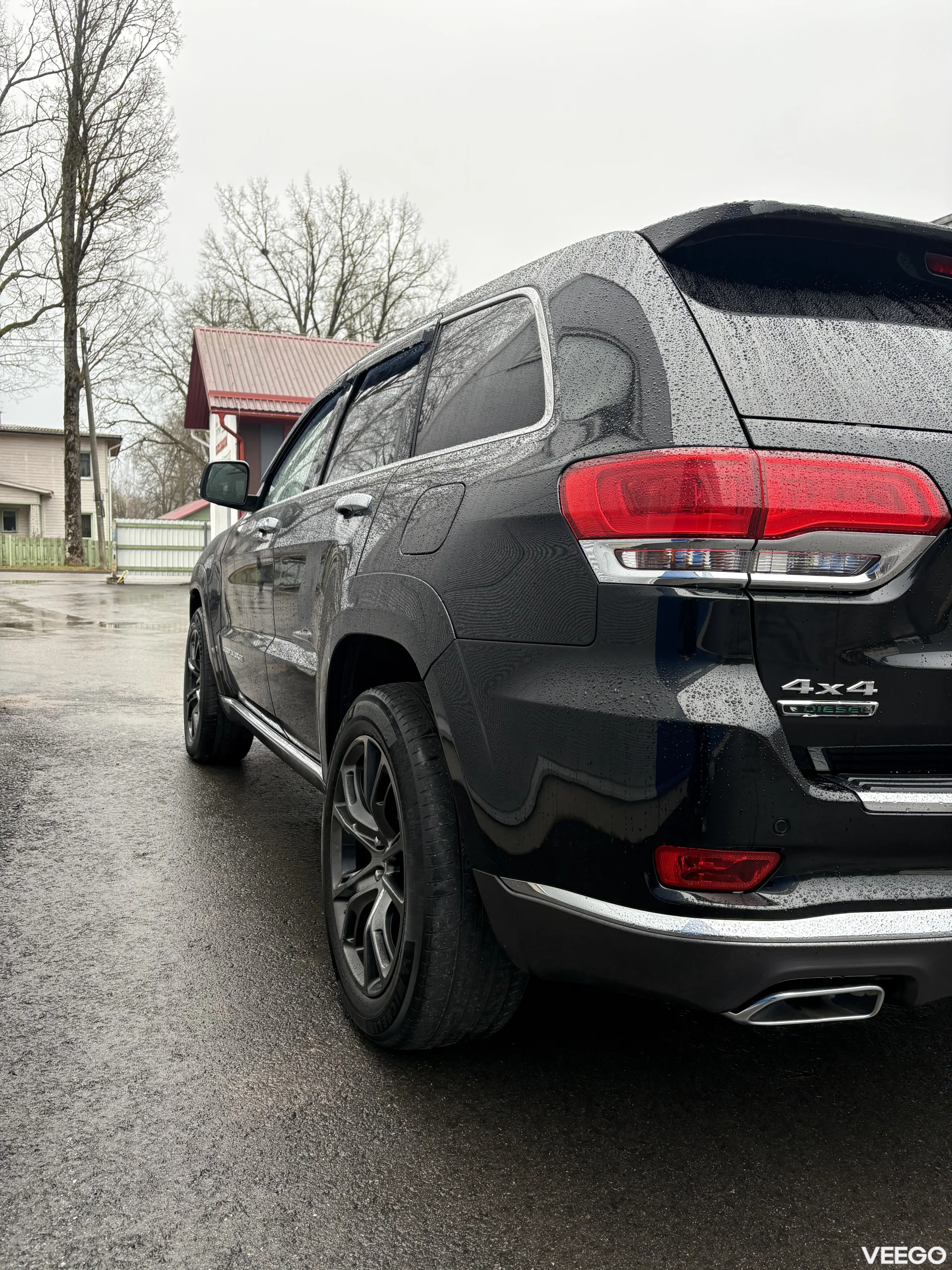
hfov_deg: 53.1
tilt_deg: -4.8
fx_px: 953
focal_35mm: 26
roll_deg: -0.9
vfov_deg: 67.3
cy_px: 635
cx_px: 476
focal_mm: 5.96
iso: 80
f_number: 1.6
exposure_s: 1/135
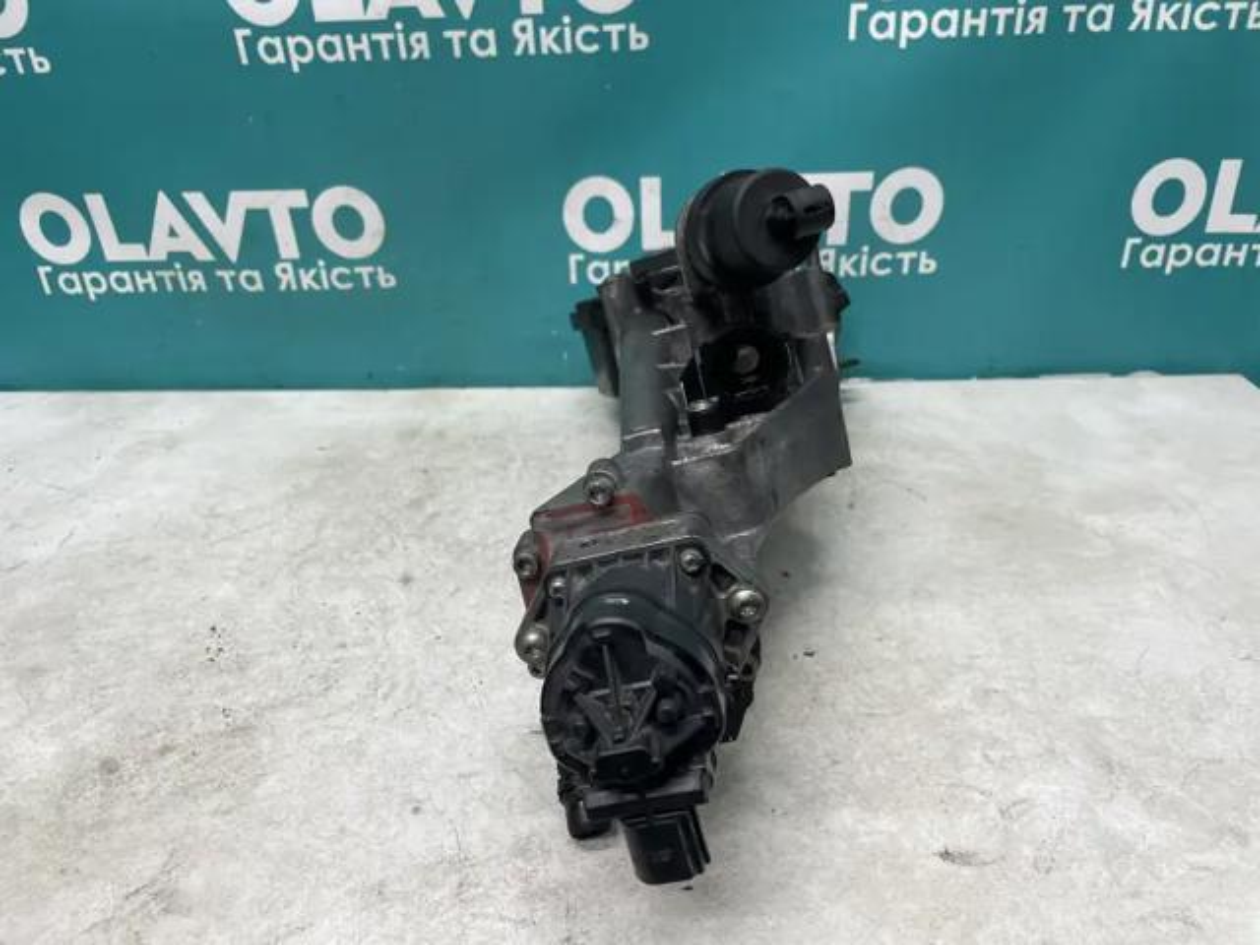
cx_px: 630
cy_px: 472
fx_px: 946
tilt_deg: -28.0
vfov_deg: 53.1
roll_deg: +3.3
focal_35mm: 26
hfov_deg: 67.3
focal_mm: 4.2
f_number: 1.6
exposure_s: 1/100
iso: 100
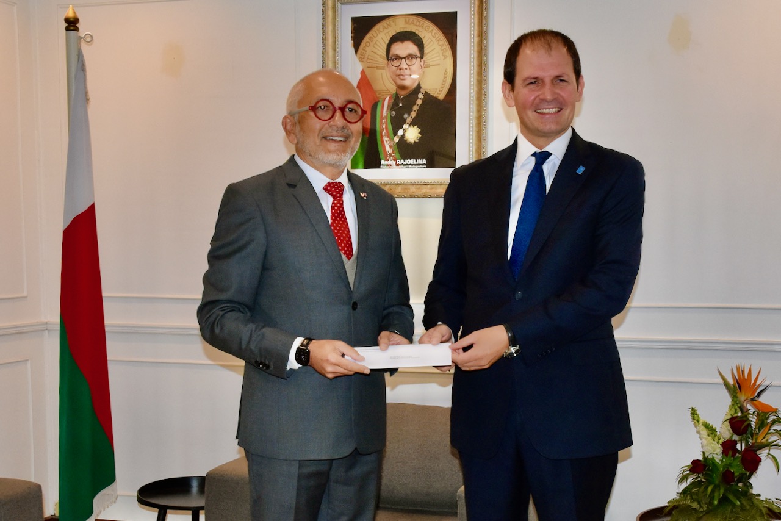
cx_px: 390
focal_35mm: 33
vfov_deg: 40.0
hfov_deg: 57.2
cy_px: 260
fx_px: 716
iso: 2000
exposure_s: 1/60
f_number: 6.3
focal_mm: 22
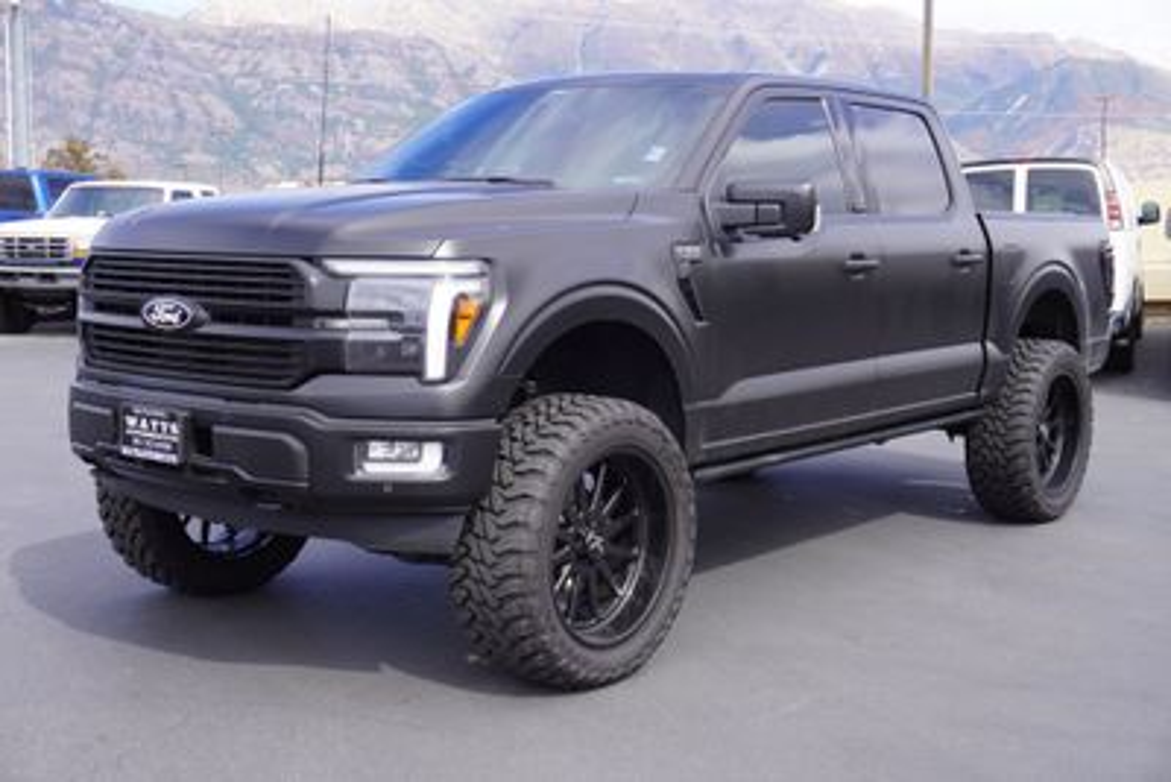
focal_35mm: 45
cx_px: 586
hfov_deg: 43.6
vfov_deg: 29.9
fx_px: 1464
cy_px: 391
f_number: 7.1
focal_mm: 30
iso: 100
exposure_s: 1/100
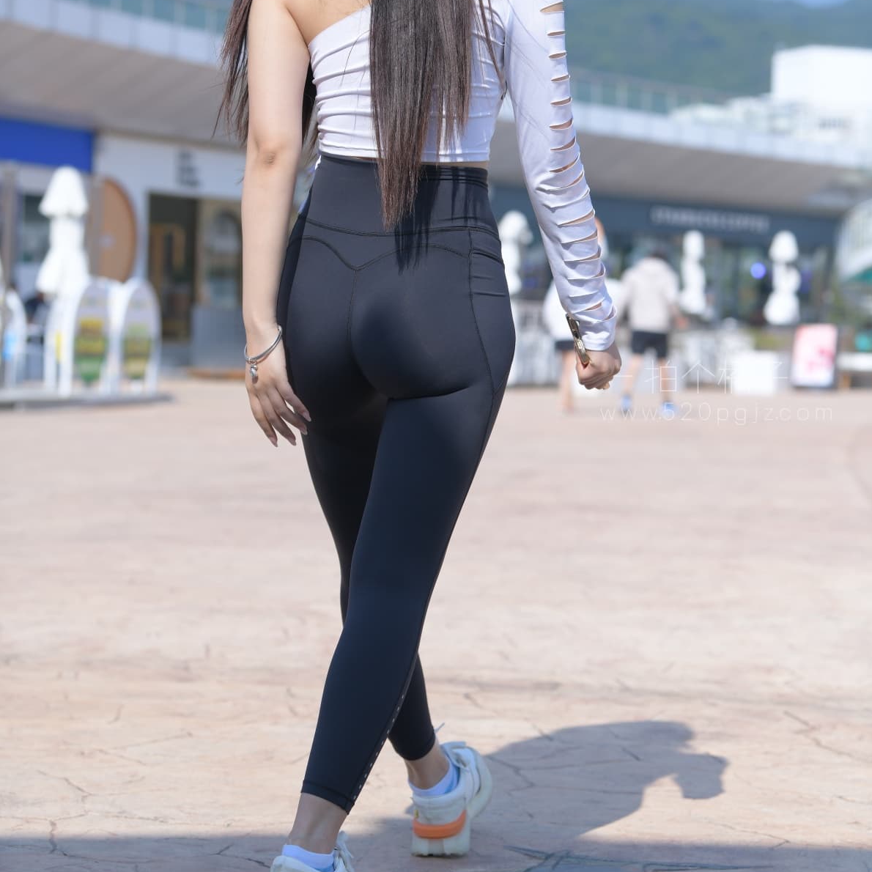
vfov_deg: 19.3
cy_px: 355
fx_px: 2565
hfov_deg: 19.3
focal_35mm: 90
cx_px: 439
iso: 180
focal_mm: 70
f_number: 4
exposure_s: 1/2000
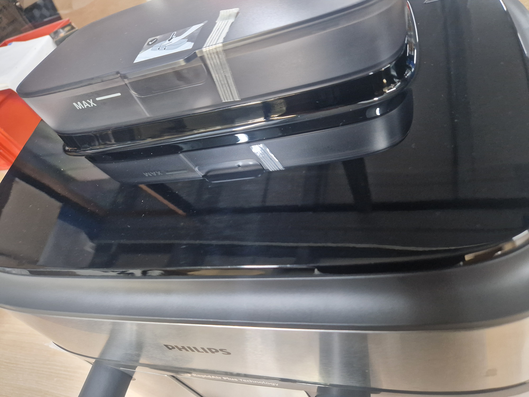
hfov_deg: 73.9
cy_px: 198
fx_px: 351
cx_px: 264
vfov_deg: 58.9
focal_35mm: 23
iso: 640
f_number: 1.8
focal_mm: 5.4
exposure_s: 1/50
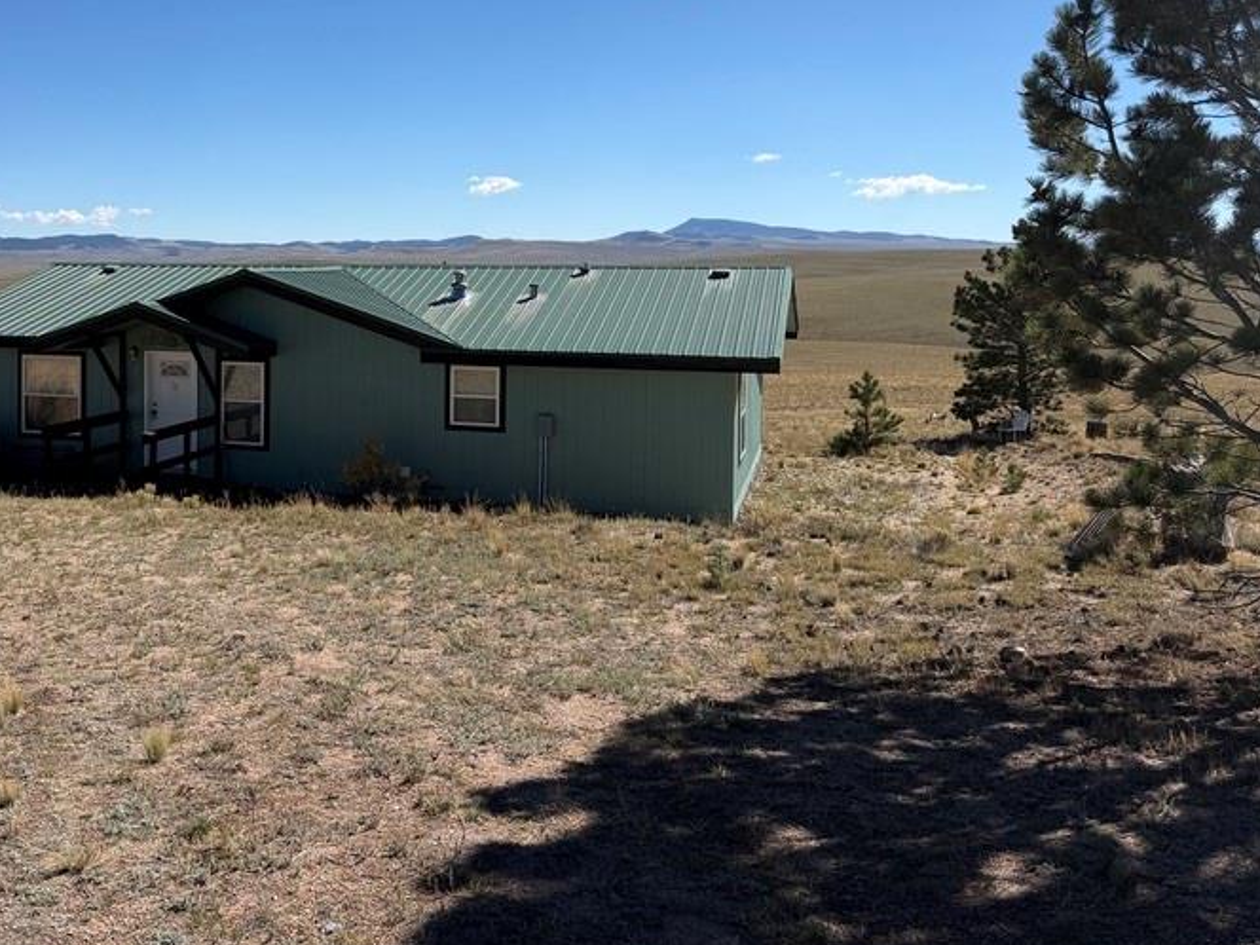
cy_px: 330
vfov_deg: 38.3
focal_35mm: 37
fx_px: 1347
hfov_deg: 48.4
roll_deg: -0.5
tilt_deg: -3.3
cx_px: 326
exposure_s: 1/6173
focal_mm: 6.76
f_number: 1.78
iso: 80
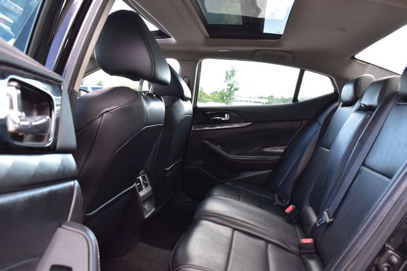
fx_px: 305
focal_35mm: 27
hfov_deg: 67.4
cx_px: 204
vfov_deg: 47.9
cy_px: 136
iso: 400
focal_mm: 18
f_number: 8
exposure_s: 1/50
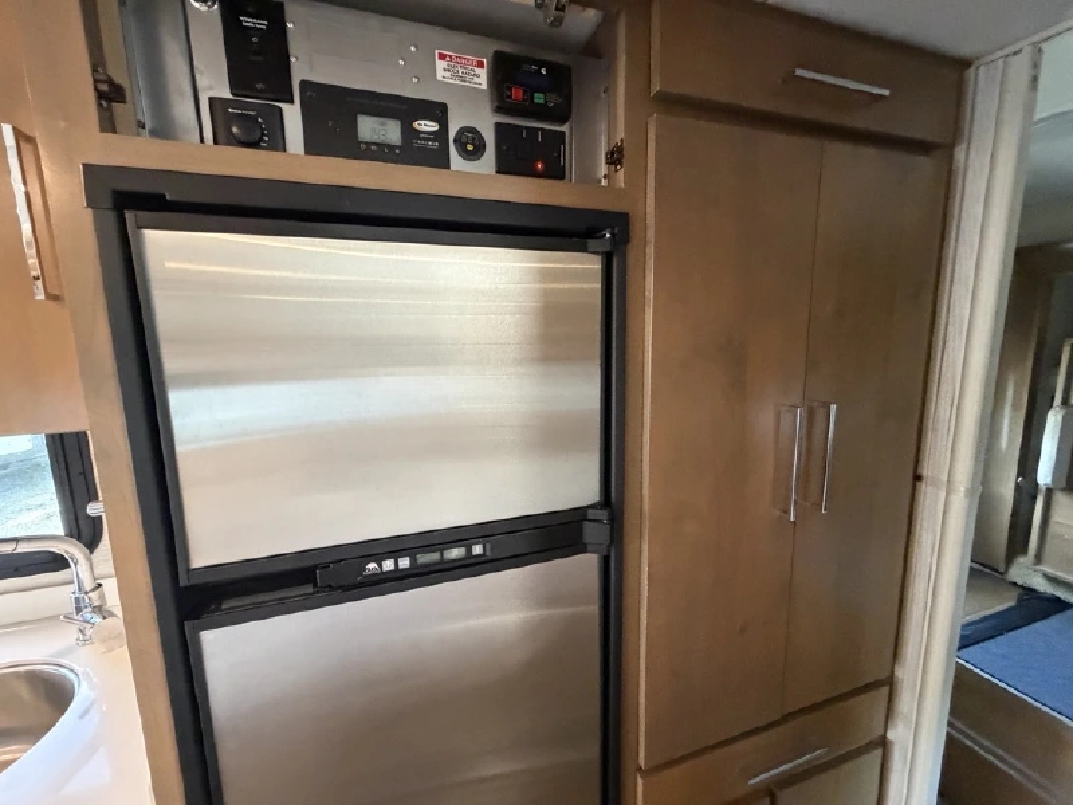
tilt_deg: -8.8
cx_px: 536
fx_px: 434
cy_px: 402
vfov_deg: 85.7
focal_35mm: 14
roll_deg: +1.7
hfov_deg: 102.1
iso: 1000
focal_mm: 2.22
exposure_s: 1/60
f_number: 2.2
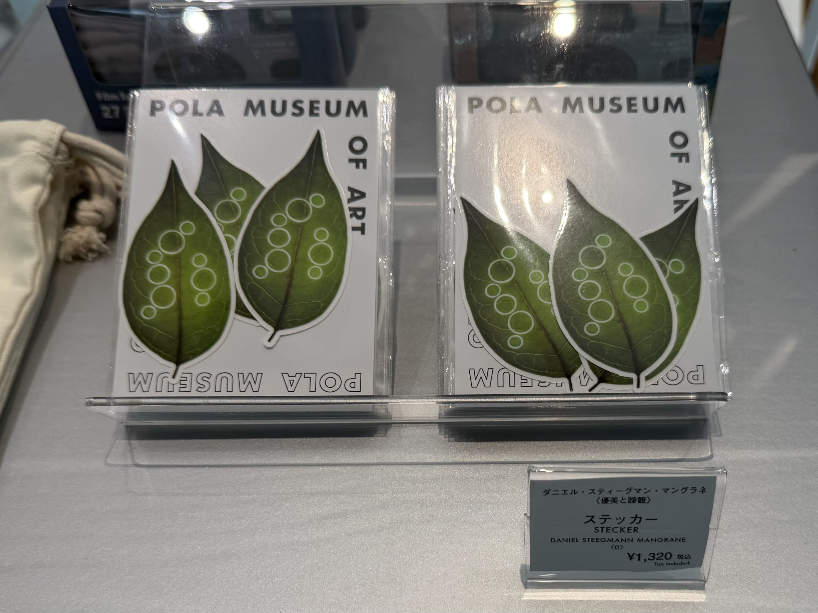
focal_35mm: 24
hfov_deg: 71.6
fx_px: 567
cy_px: 306
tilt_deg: -50.8
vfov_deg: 56.8
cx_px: 409
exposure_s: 1/250
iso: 64
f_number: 1.78
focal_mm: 6.76
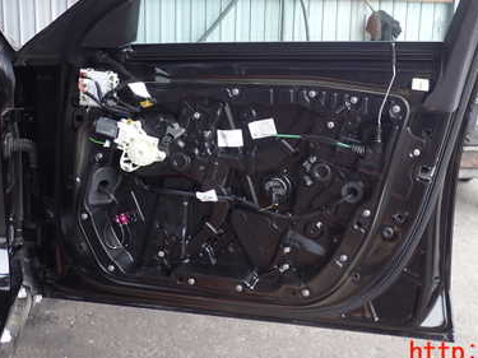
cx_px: 315
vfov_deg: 29.7
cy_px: 83
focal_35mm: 48
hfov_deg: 39.2
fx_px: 663
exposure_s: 1/100
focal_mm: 5.4
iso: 100
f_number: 2.3
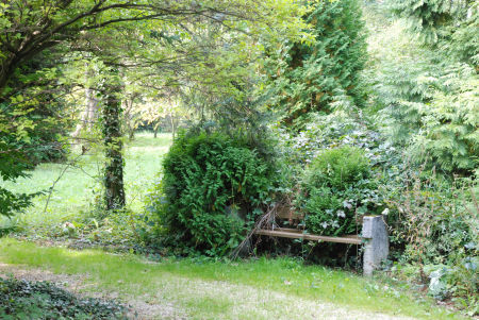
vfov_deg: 25.8
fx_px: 699
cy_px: 160
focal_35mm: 52
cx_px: 240
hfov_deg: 37.8
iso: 1600
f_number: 6.3
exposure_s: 1/160
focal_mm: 35
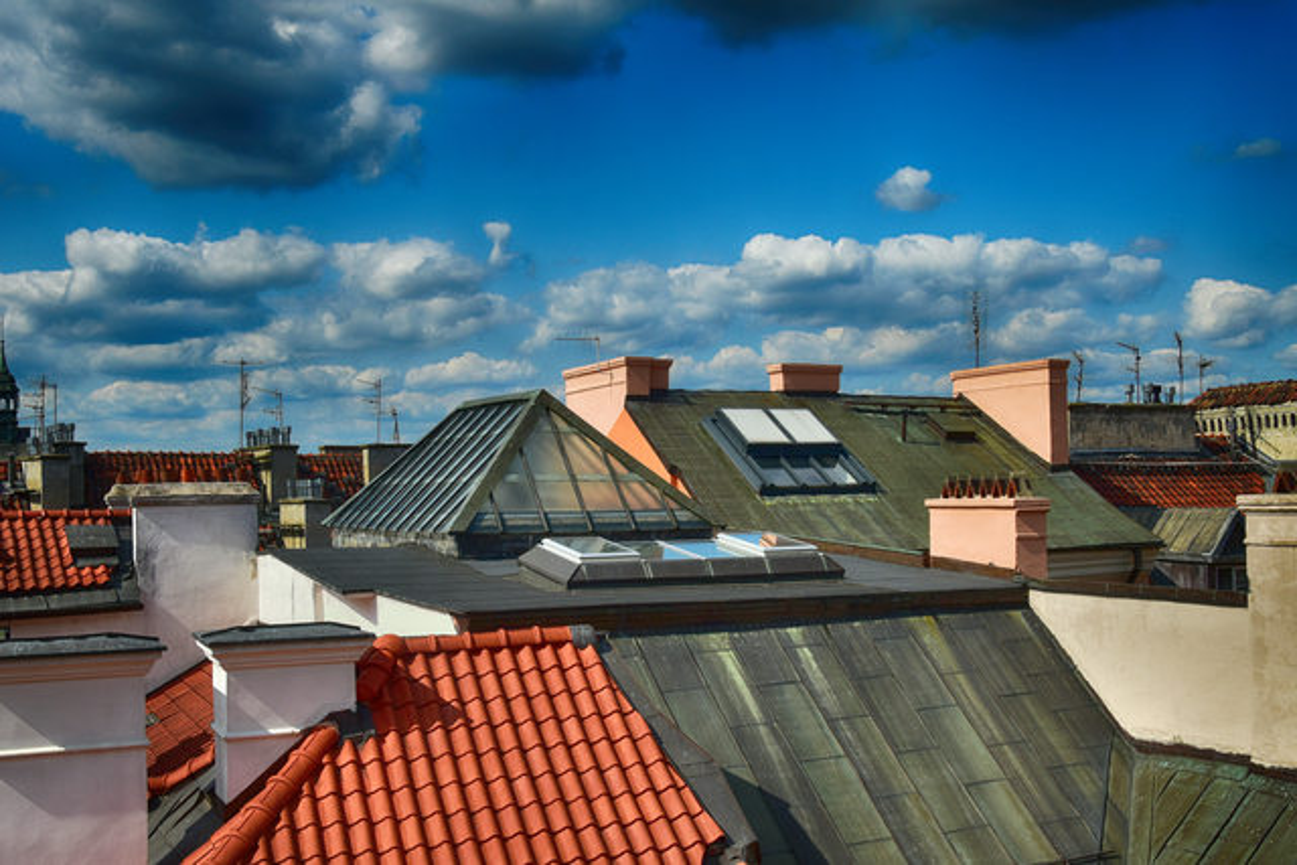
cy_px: 432
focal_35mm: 39
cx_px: 648
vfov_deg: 34.2
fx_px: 1405
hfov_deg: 49.5
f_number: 11
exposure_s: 1/500
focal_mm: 26
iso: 320
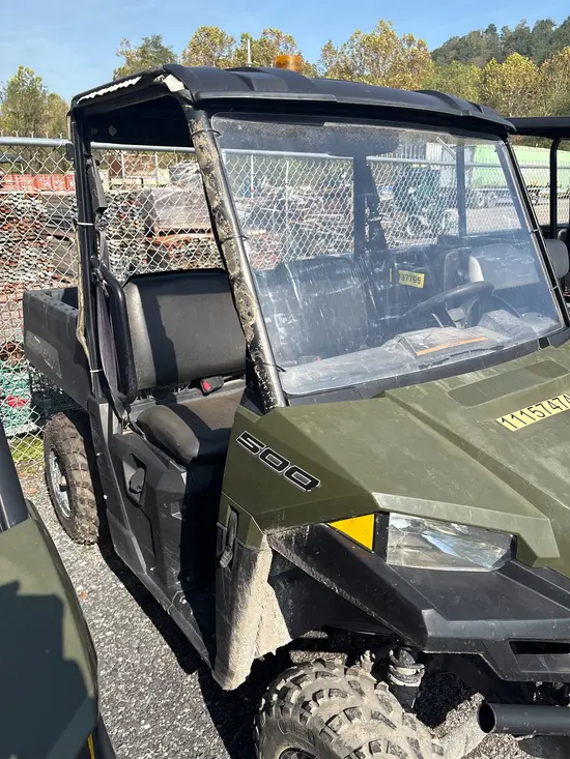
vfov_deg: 67.3
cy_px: 380
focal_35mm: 26
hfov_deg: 53.1
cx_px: 285
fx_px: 571
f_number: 1.6
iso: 50
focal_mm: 5.96
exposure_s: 1/1953
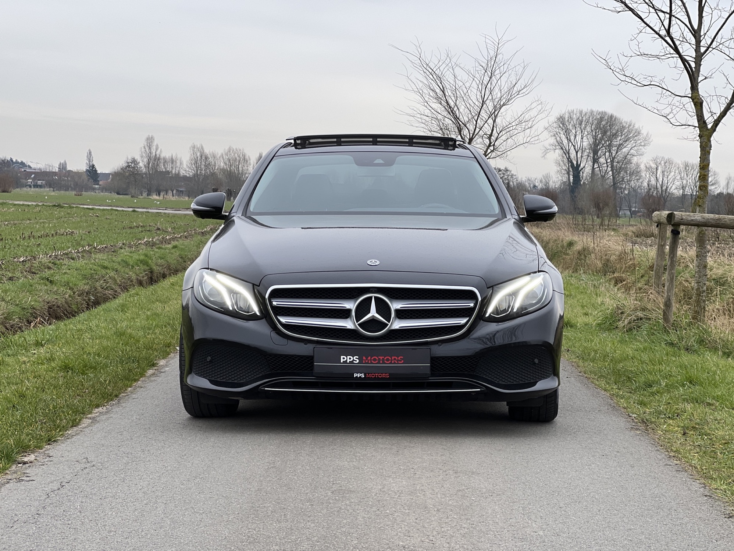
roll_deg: -2.4
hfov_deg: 25.3
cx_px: 367
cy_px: 276
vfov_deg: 19.1
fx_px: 1633
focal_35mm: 77
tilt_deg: -3.7
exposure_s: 1/149
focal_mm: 9
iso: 20
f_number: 2.8
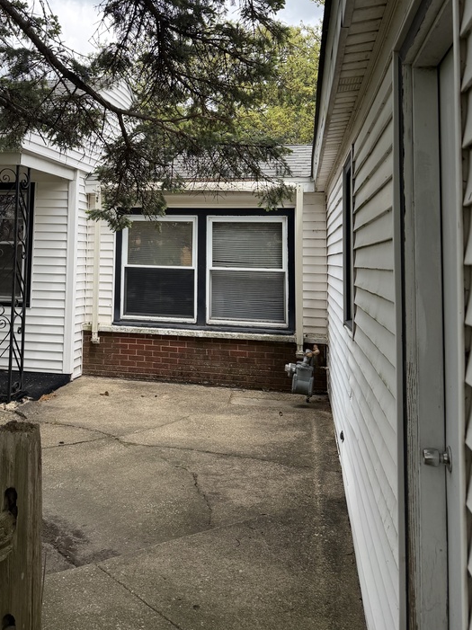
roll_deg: -1.7
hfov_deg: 37.8
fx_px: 673
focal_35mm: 37
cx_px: 129
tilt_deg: +5.6
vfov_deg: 48.9
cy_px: 189
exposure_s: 1/3425
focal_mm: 6.76
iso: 100
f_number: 1.78
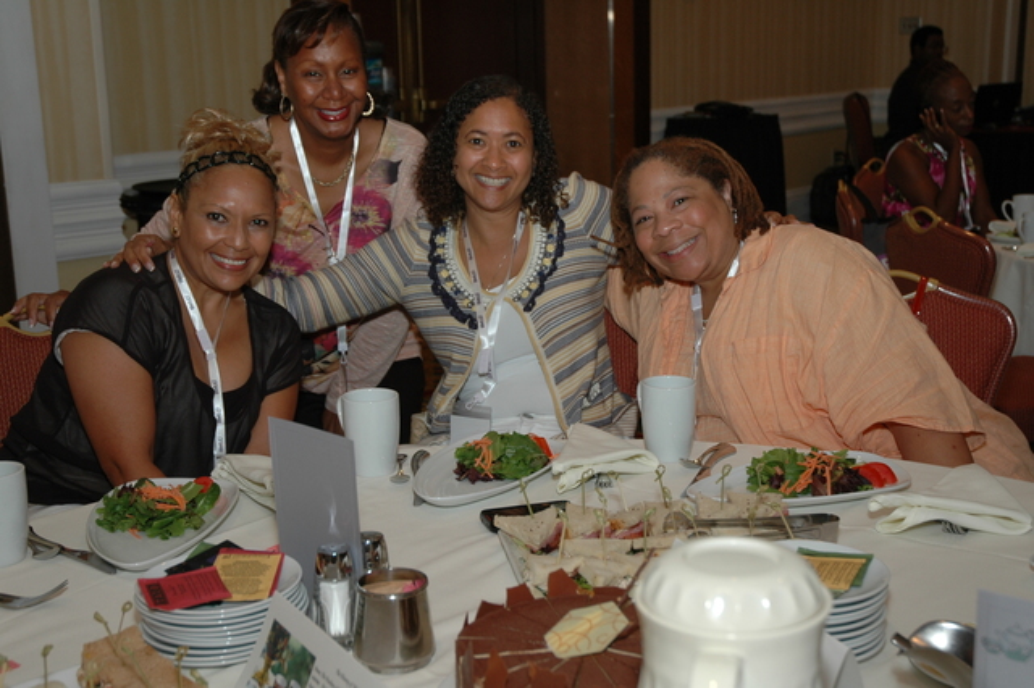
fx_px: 1464
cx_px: 517
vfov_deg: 26.5
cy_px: 344
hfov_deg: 38.9
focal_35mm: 51
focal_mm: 34
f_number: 4.2
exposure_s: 1/60
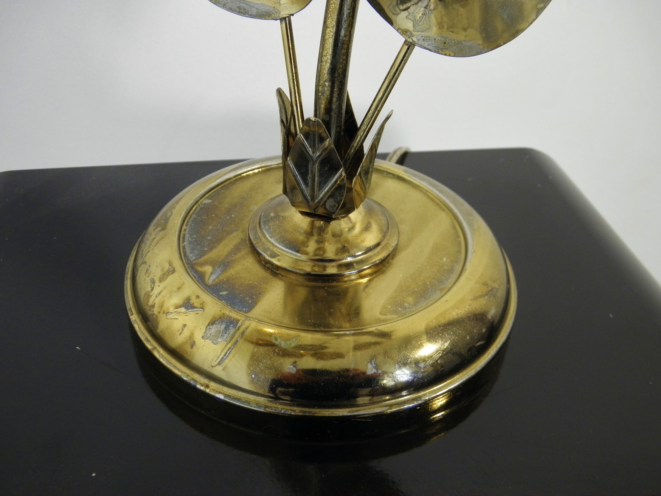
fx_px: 649
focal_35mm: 34
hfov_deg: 54.0
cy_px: 248
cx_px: 330
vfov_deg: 41.8
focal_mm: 6.2
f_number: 3.7
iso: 200
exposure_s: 1/25
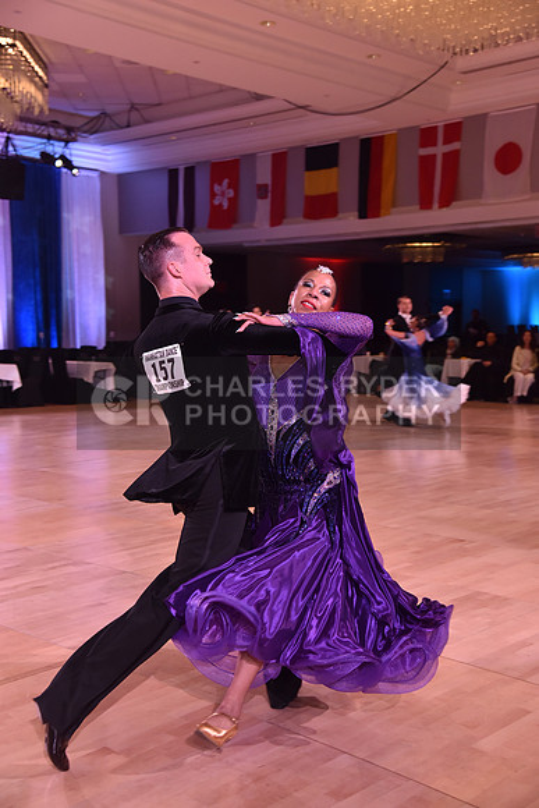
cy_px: 404
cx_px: 270
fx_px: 1032
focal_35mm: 46
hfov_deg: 29.3
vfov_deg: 42.7
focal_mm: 46
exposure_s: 1/250
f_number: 4.5
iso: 1250
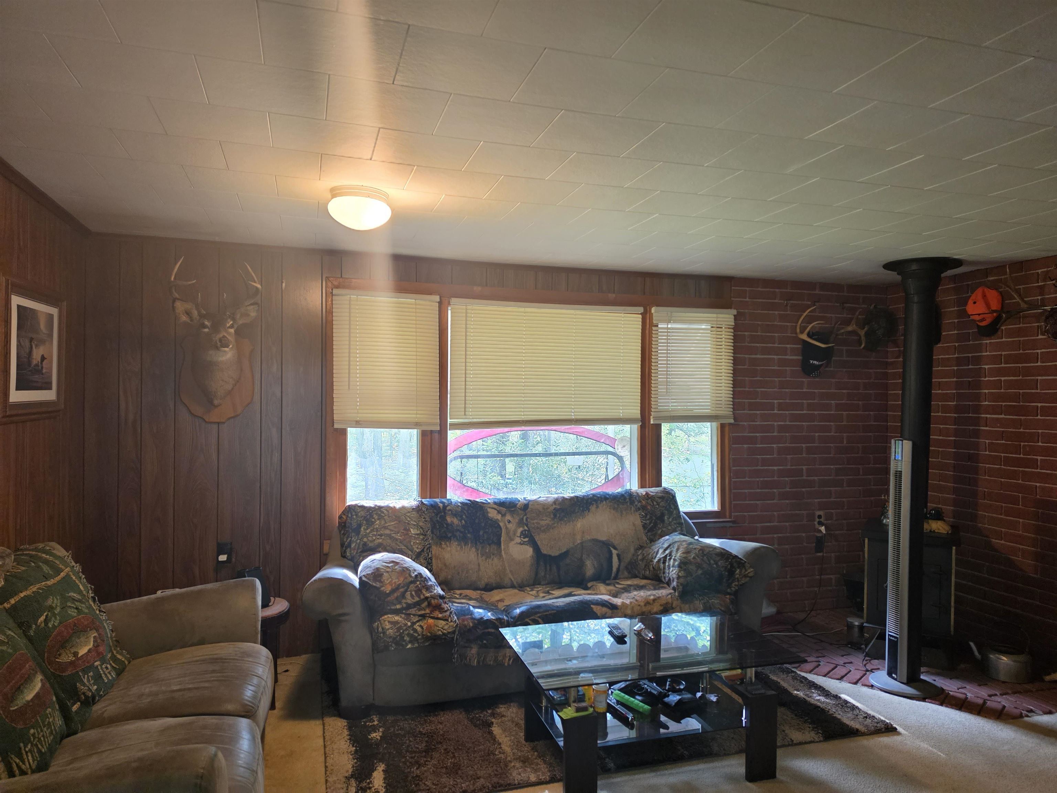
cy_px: 396
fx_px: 702
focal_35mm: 23
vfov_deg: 58.9
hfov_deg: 73.9
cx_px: 528
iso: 250
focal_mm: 6.5
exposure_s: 1/120
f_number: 1.4
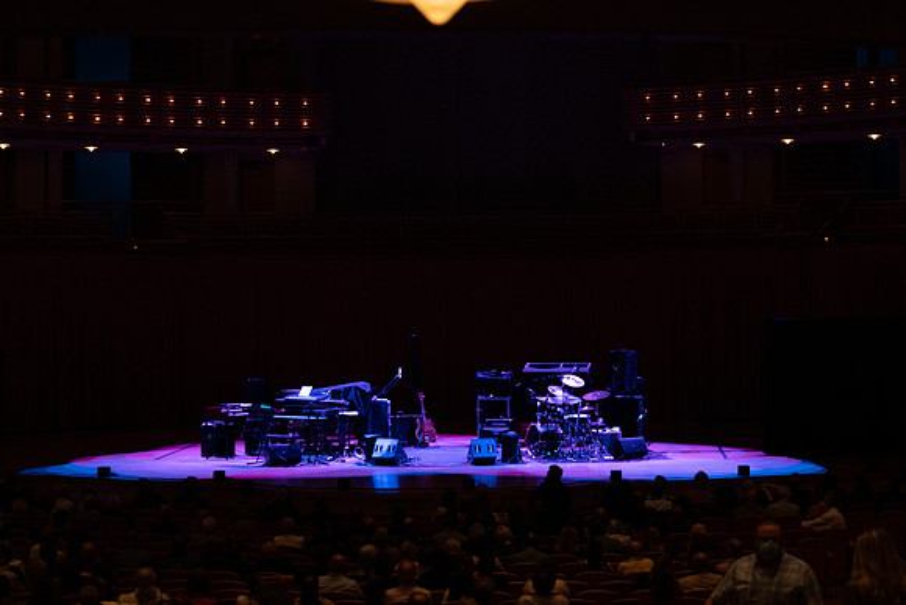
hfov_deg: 28.6
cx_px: 453
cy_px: 302
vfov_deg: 19.3
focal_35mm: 71
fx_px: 1776
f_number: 4.5
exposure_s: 1/250
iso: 3200
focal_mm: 70
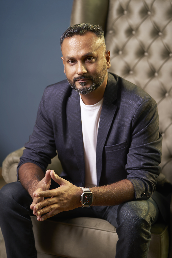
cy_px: 129
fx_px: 924
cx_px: 86
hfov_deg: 10.6
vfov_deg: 15.9
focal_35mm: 129
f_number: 2.8
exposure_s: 1/125
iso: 100
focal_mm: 129
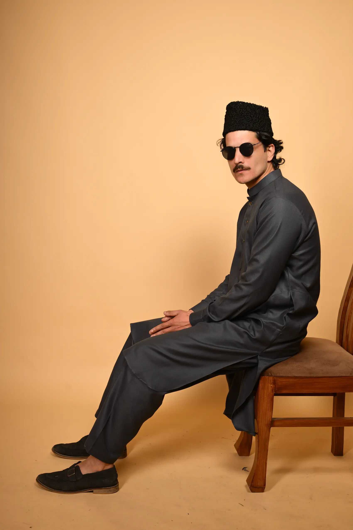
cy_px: 265
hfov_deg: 29.2
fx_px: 677
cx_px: 176
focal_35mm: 46
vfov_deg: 42.7
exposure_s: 1/200
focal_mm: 46
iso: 160
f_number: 6.3
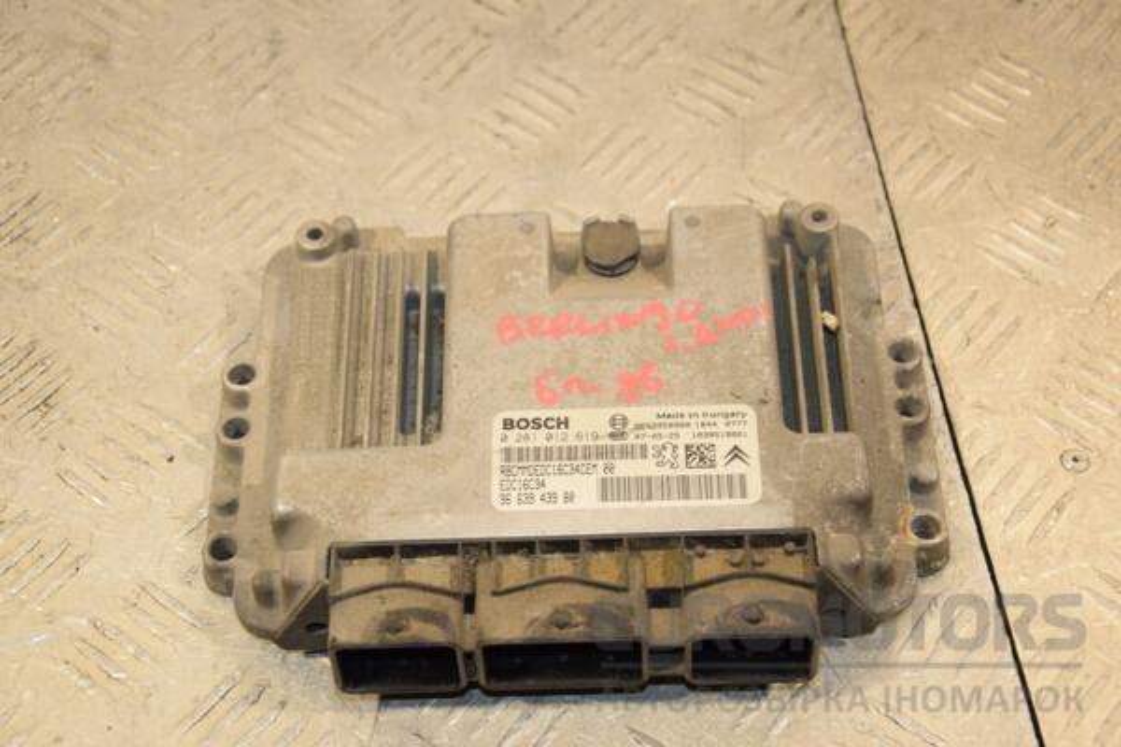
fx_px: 2242
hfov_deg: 28.1
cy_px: 374
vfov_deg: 18.9
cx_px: 560
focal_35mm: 72
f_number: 5
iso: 800
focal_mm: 48
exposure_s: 1/200
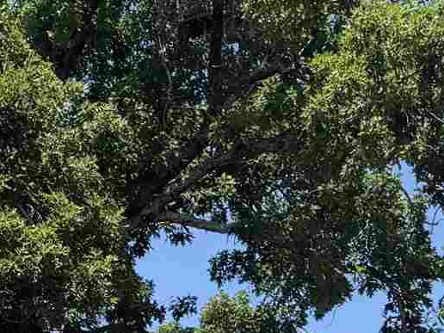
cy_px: 881
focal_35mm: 143
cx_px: -82
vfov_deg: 9.0
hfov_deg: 13.4
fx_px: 1834
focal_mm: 6.76
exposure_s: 1/3145
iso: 80
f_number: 1.78
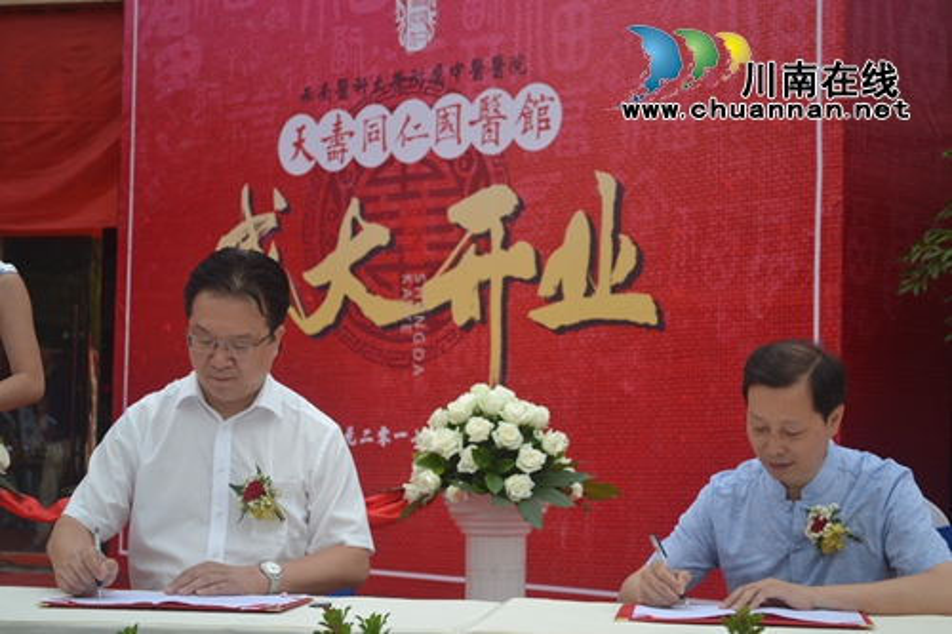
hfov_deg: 28.1
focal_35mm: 72
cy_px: 317
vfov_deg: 18.9
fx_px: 1903
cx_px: 476
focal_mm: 48
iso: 140
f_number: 5.6
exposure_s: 1/125
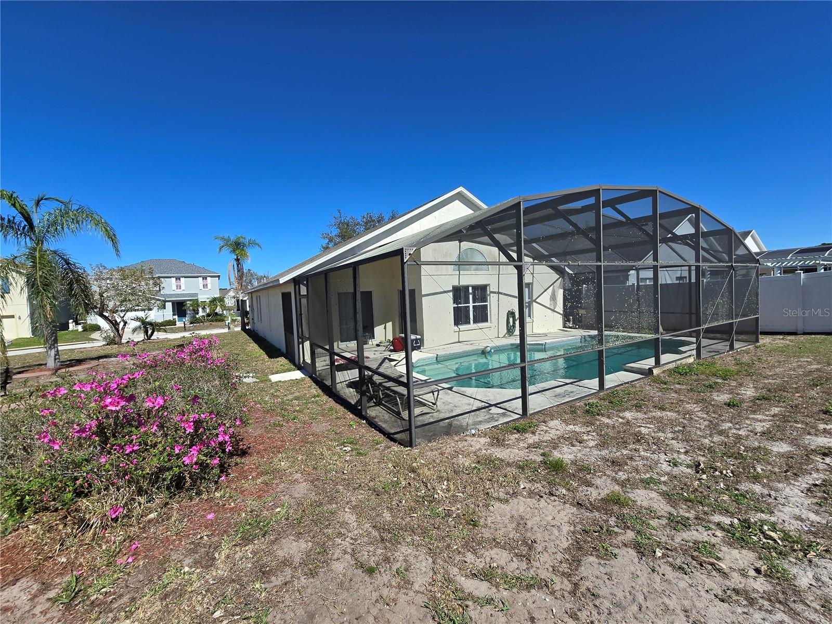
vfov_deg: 89.9
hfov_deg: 106.2
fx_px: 312
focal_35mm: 13
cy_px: 312
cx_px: 416
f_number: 2.2
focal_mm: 2.2
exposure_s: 1/2890
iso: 50
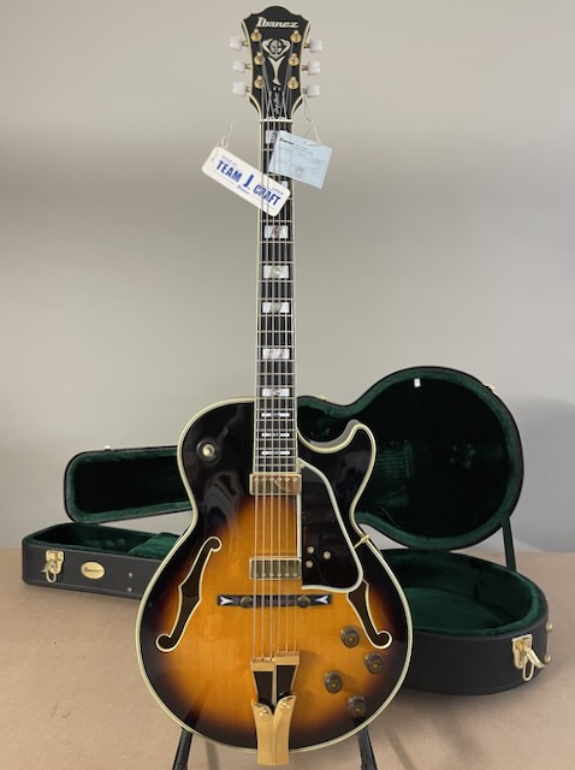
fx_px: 555
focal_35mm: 25
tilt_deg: -7.7
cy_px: 385
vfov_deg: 69.5
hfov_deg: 54.8
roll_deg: +0.5
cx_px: 288
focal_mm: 5.1
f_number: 1.6
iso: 400
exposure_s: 1/50
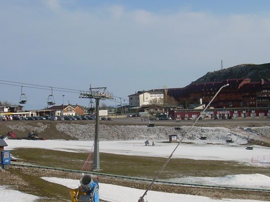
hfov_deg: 23.3
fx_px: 655
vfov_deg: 17.6
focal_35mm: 84
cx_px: 108
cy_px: 106
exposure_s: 1/771
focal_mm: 6.3
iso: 50
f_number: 4.6
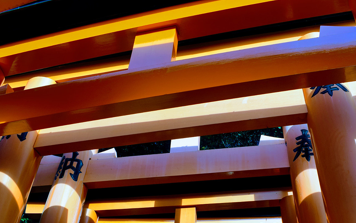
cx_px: 215
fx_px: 388
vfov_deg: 31.3
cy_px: 172
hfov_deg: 48.9
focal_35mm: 40
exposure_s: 1/250
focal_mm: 18
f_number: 8
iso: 200
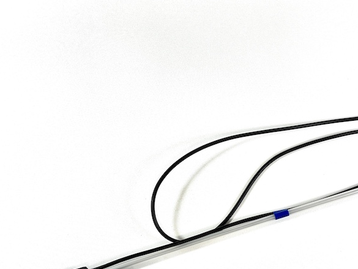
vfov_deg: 34.7
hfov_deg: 45.6
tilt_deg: -76.0
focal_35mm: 41
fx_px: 424
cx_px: 212
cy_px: 184
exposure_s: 1/120
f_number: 1.78
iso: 80
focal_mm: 6.86
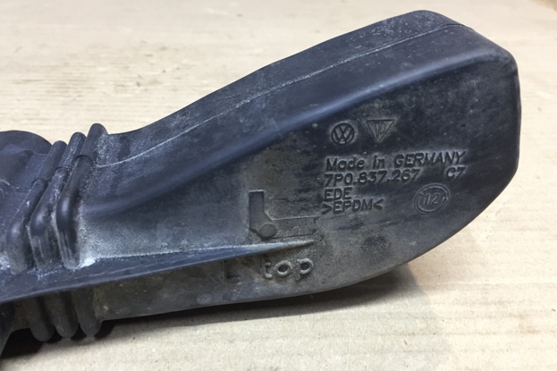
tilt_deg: -30.9
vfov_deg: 42.3
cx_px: 284
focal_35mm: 31
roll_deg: -2.9
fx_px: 479
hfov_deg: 60.3
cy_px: 179
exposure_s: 1/33
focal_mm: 4.15
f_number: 2.2
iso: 160
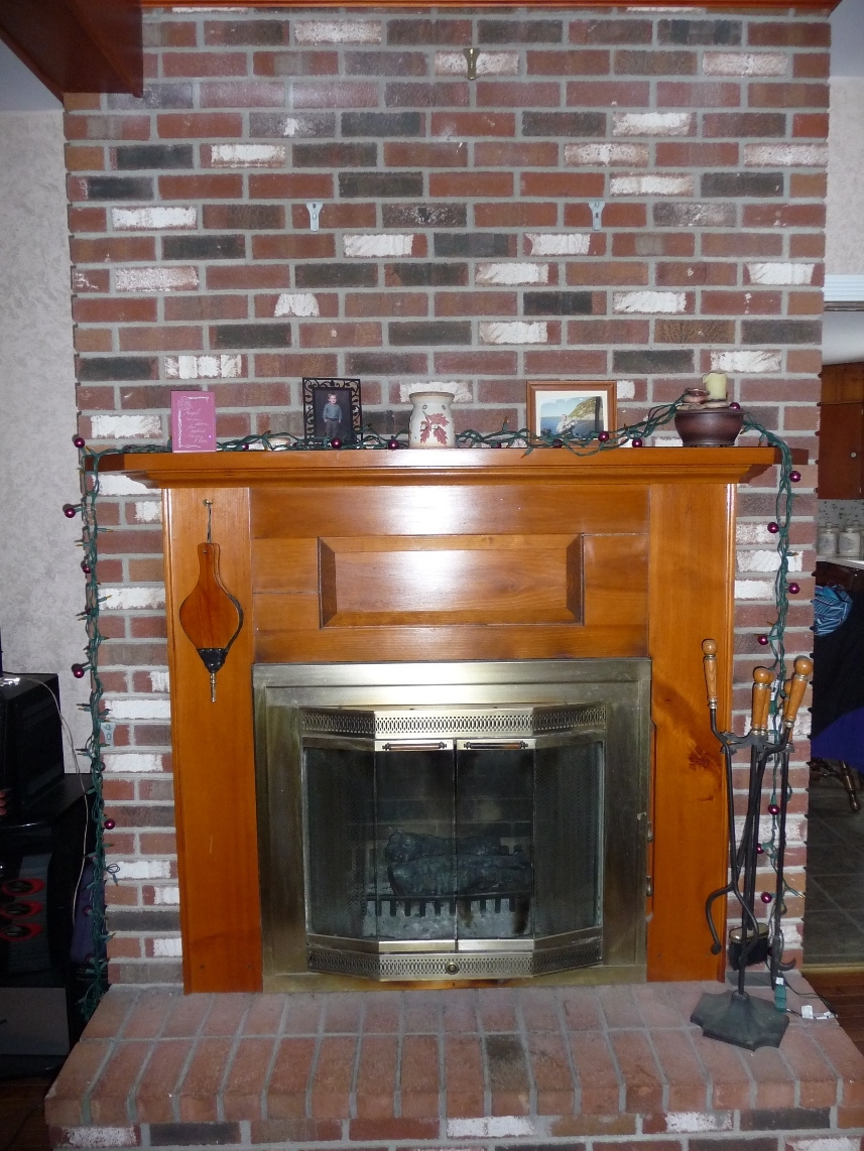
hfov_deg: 49.8
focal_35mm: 28
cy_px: 576
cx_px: 432
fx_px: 931
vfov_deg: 63.4
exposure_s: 1/30
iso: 320
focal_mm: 4.7
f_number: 3.3
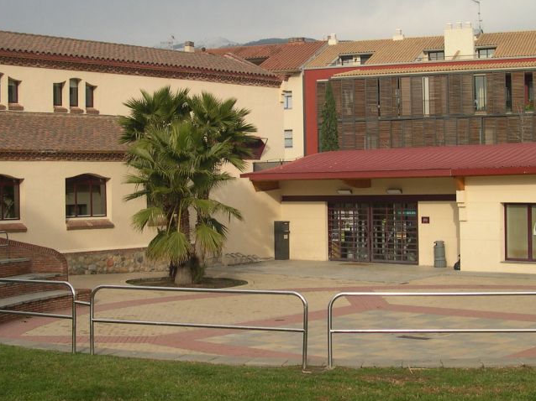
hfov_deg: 31.7
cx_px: 288
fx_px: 944
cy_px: 180
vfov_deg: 24.0
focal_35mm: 61
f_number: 7.6
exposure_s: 1/103
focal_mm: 8
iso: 100
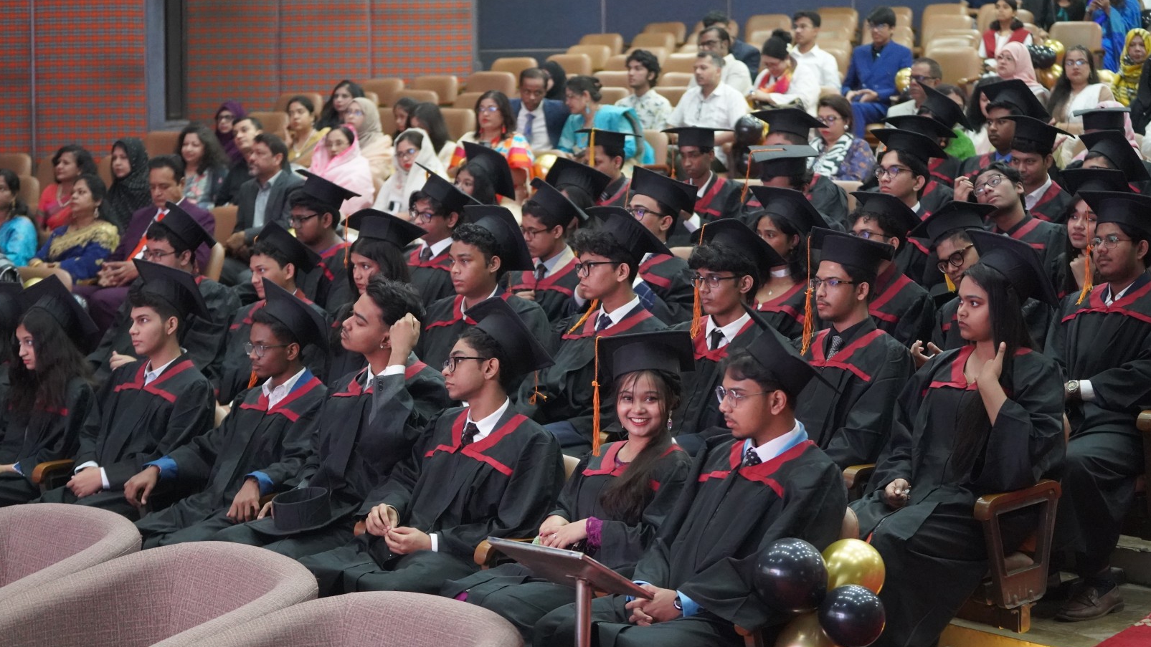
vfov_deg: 16.3
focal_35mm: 74
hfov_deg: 28.6
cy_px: 292
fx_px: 2259
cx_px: 576
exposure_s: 1/125
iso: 12800
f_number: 2.8
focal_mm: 70
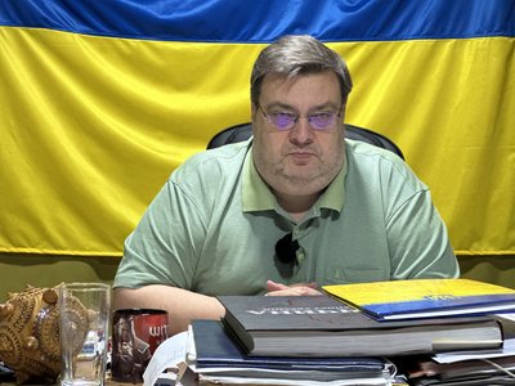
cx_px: 258
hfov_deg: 25.3
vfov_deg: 19.1
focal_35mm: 77
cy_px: 193
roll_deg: -1.8
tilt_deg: -0.2
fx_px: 1146
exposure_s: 1/32
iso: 400
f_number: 2.8
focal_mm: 9
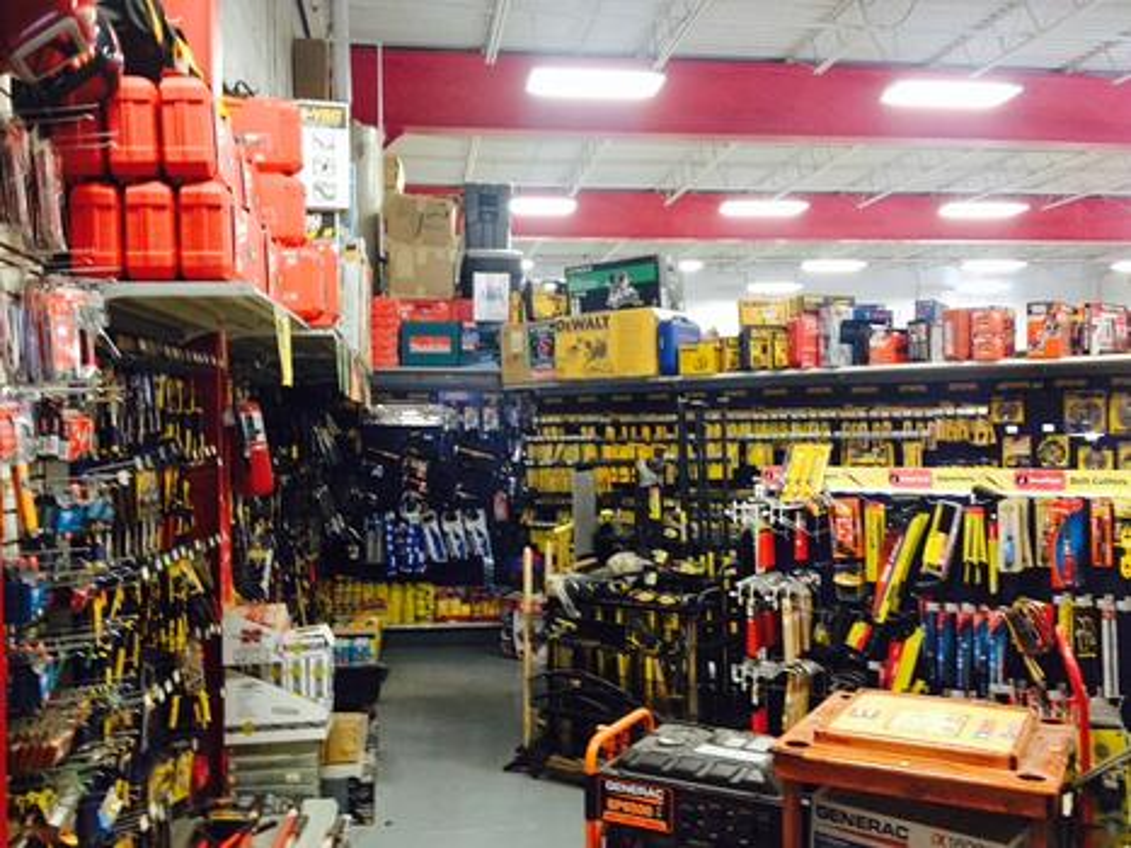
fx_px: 1143
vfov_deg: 40.7
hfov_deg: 52.6
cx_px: 566
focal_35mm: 35
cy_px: 424
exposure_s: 1/20
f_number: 2.4
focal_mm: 4.28
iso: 200
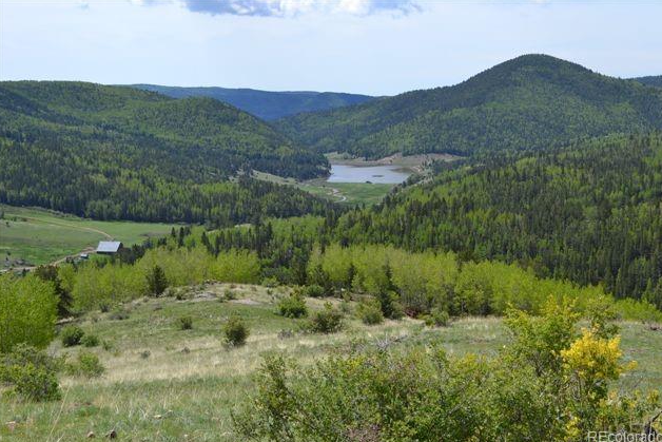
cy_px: 223
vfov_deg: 26.0
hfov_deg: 38.2
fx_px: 956
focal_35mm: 52
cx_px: 334
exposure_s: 1/250
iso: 100
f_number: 8
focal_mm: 34
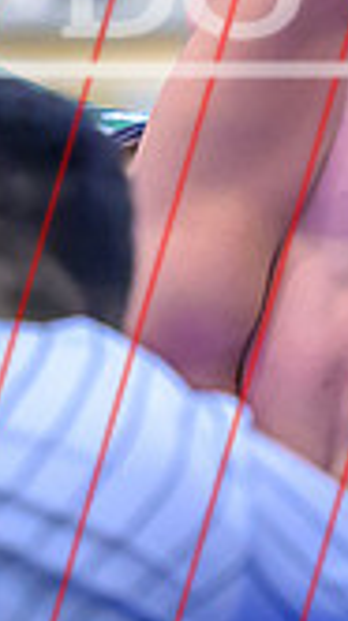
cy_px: 81
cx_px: 426
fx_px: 12012
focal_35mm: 730
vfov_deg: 3.0
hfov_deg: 1.7
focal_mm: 150
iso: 6400
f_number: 2.8
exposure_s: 1/640
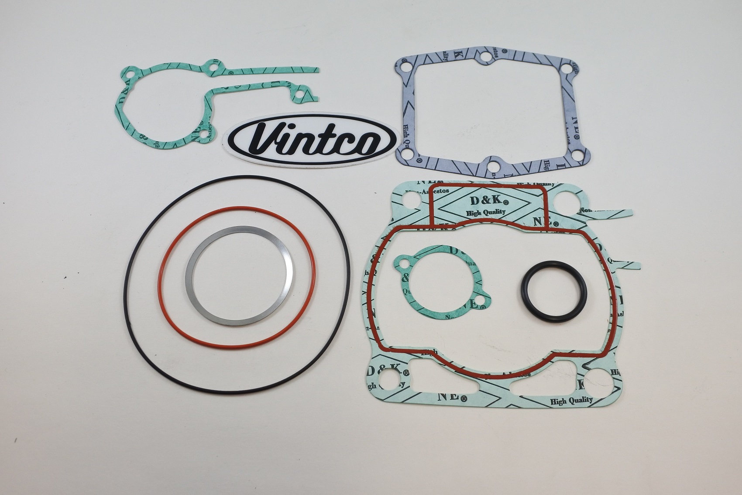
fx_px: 618
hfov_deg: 61.9
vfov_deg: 43.6
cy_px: 248
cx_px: 371
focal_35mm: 30
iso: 400
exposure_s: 1/250
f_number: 3.8
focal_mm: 11.4
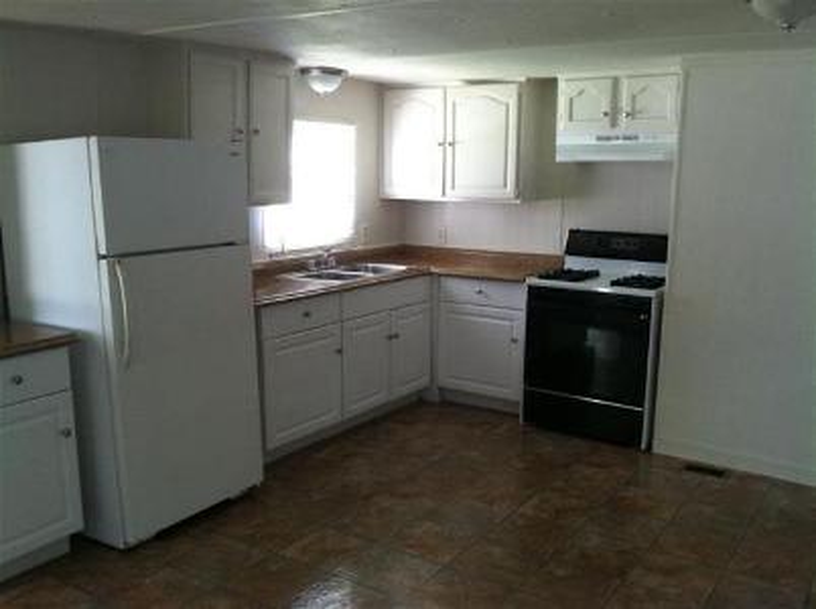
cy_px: 304
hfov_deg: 52.7
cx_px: 408
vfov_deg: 40.6
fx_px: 824
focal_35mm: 35
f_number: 2.8
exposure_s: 1/15
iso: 160
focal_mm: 3.85
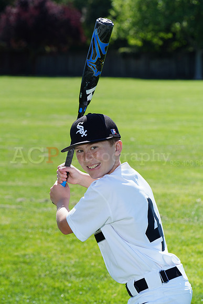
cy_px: 152
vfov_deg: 12.5
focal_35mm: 164
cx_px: 102
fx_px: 1386
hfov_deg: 8.4
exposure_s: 1/250
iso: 200
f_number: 9
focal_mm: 164
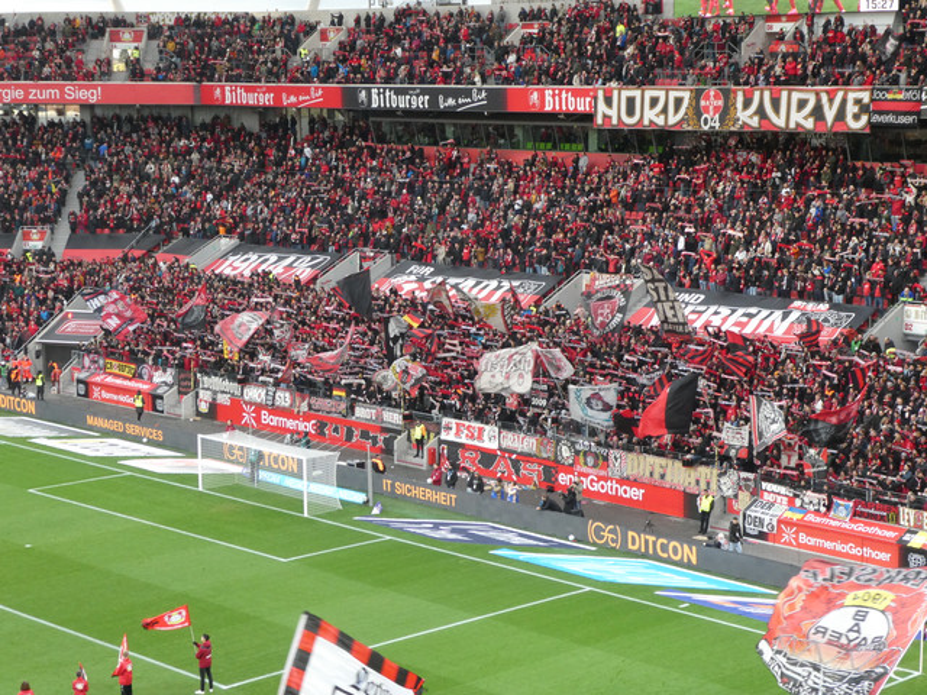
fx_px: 1875
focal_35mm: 70
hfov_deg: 27.8
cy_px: 348
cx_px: 464
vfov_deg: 21.0
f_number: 4.5
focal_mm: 12.5
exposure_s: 1/80
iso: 320
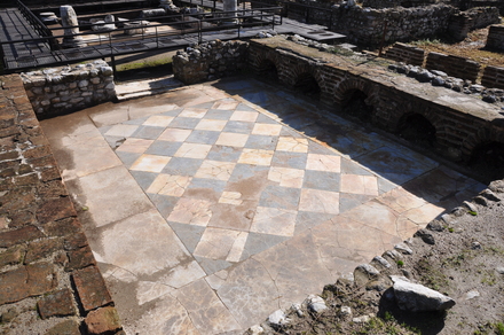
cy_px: 168
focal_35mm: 27
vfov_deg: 47.8
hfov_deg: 67.5
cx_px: 252
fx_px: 377
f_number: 11
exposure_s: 1/500
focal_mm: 18
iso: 200
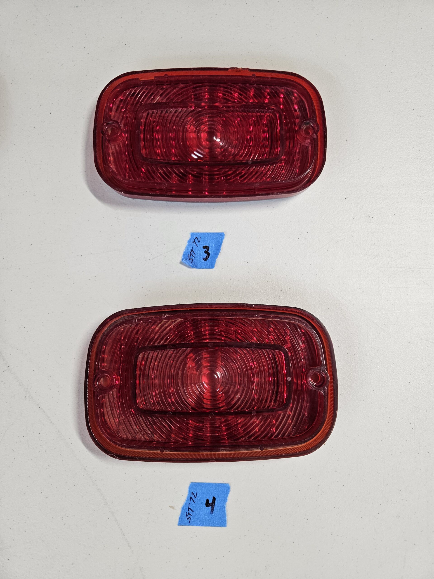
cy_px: 290
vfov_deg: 73.9
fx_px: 384
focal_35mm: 23
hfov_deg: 58.9
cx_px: 217
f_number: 1.8
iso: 200
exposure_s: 1/120
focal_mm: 5.4
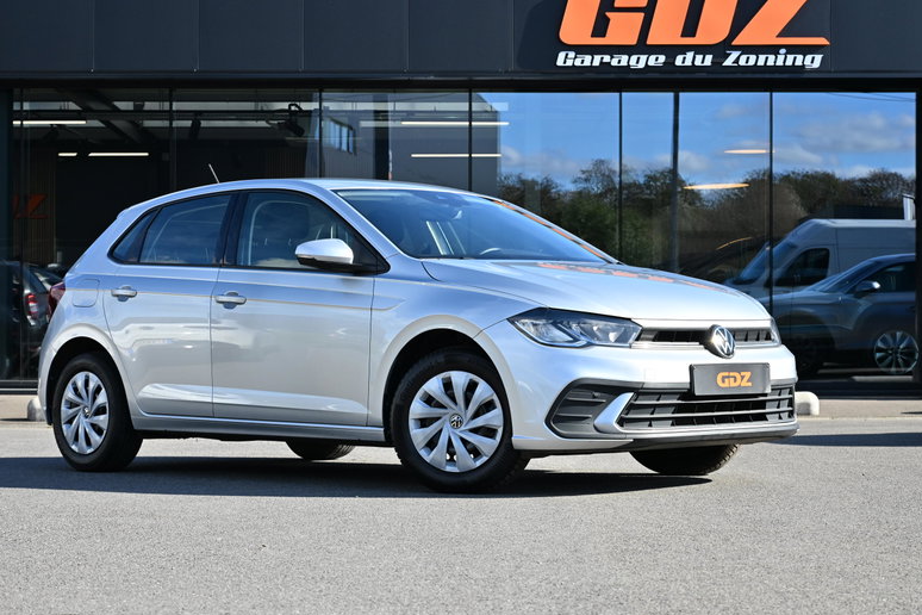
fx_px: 1946
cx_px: 443
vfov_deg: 17.9
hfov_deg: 26.6
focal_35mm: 76
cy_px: 305
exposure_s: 1/1250
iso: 800
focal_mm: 70
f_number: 8
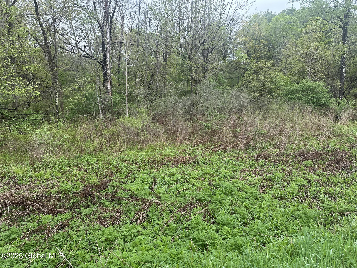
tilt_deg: -8.2
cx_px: 178
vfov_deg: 56.8
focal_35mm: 24
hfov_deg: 71.6
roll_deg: +0.2
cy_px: 134
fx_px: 248
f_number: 1.78
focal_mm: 6.86
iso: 80
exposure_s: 1/452
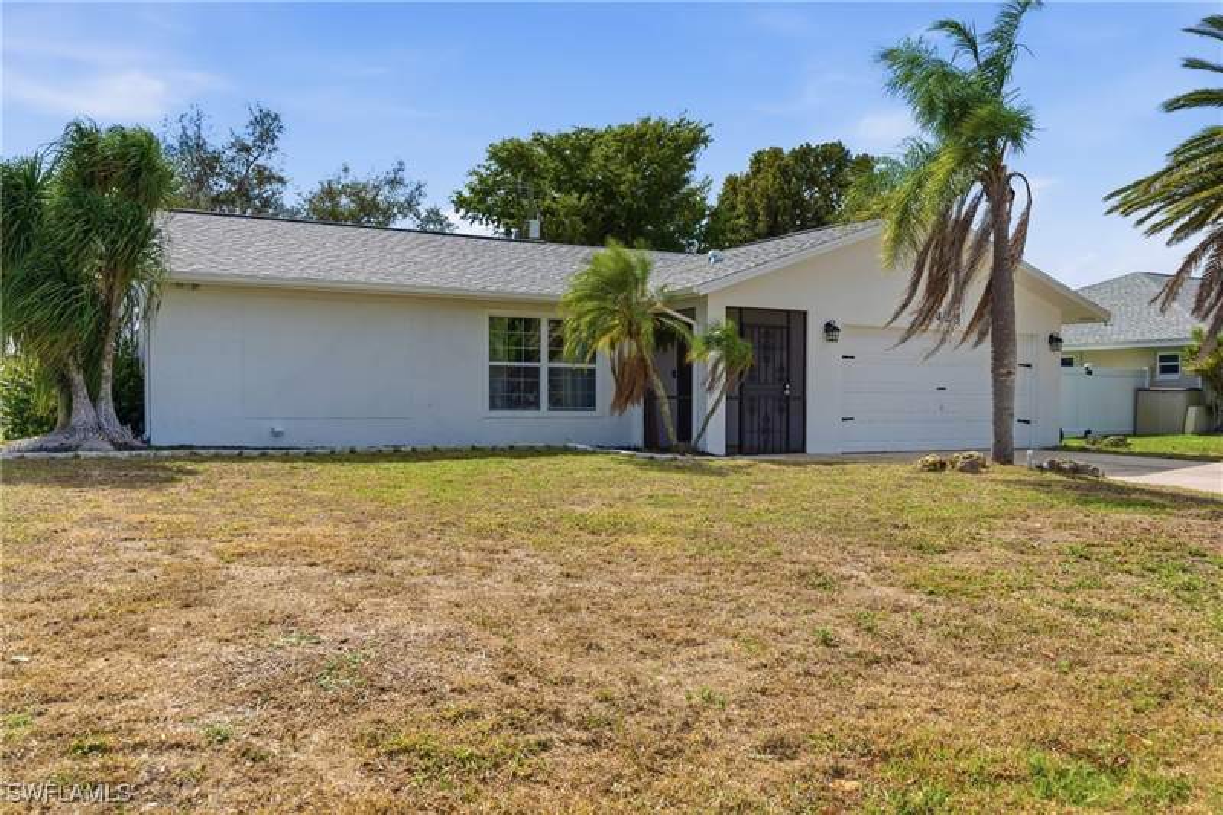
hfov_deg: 61.9
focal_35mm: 30
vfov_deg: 43.6
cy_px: 408
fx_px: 1019
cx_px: 612
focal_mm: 30
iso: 200
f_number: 8
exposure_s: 1/2000
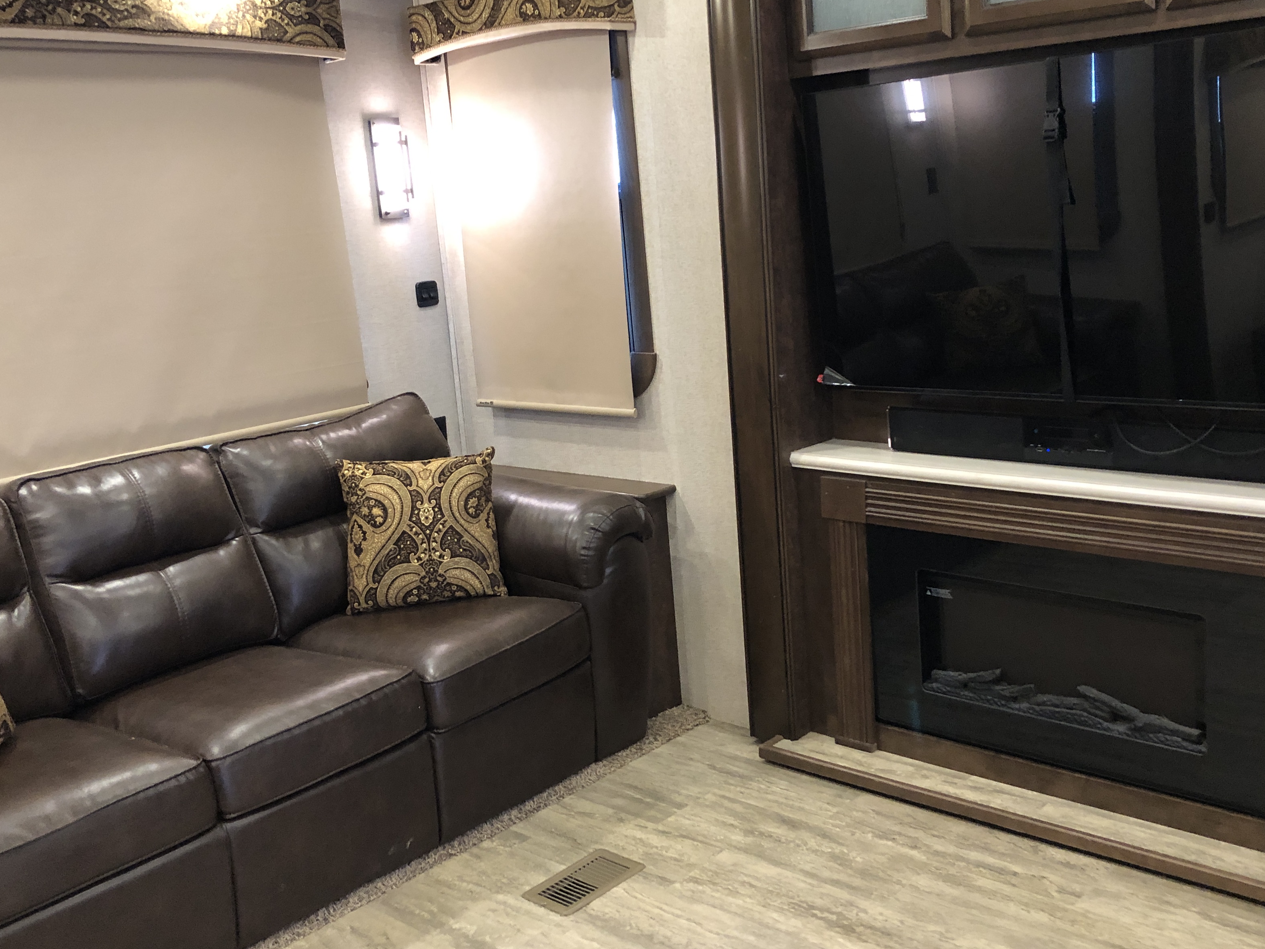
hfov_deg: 51.3
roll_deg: +4.1
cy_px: 413
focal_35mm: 36
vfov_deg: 39.6
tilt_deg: -11.3
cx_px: 651
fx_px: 1316
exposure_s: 1/10
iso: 100
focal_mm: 3.99
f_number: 1.8
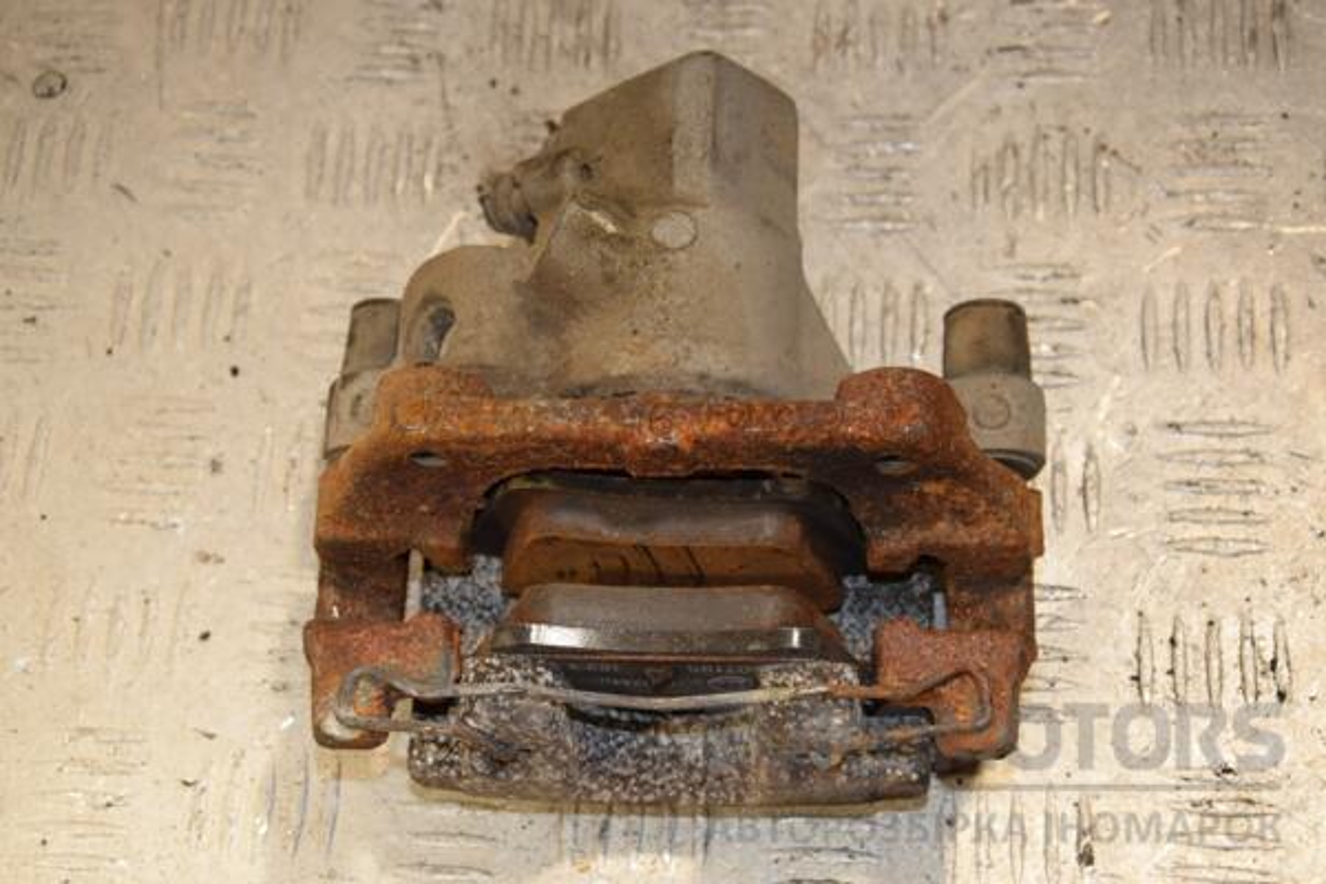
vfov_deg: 18.9
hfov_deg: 28.1
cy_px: 442
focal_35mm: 72
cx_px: 663
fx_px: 2652
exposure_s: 1/200
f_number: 7.1
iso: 800
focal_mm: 48
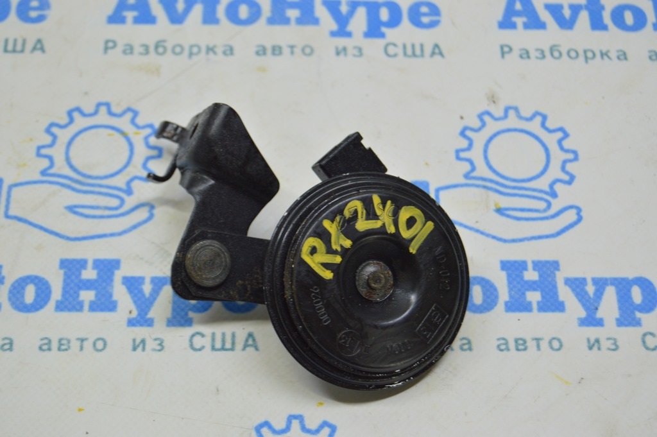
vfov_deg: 18.2
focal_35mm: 75
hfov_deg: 27.0
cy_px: 218
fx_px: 1368
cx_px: 328
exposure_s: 1/25
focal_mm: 50
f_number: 5.6
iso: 400
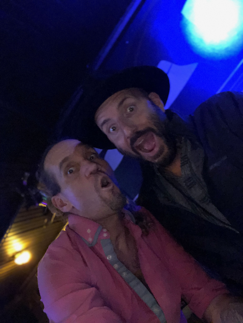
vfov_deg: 56.8
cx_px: 122
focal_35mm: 32
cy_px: 162
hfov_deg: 44.2
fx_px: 299
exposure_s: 1/17
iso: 1250
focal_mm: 2.87
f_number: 2.2
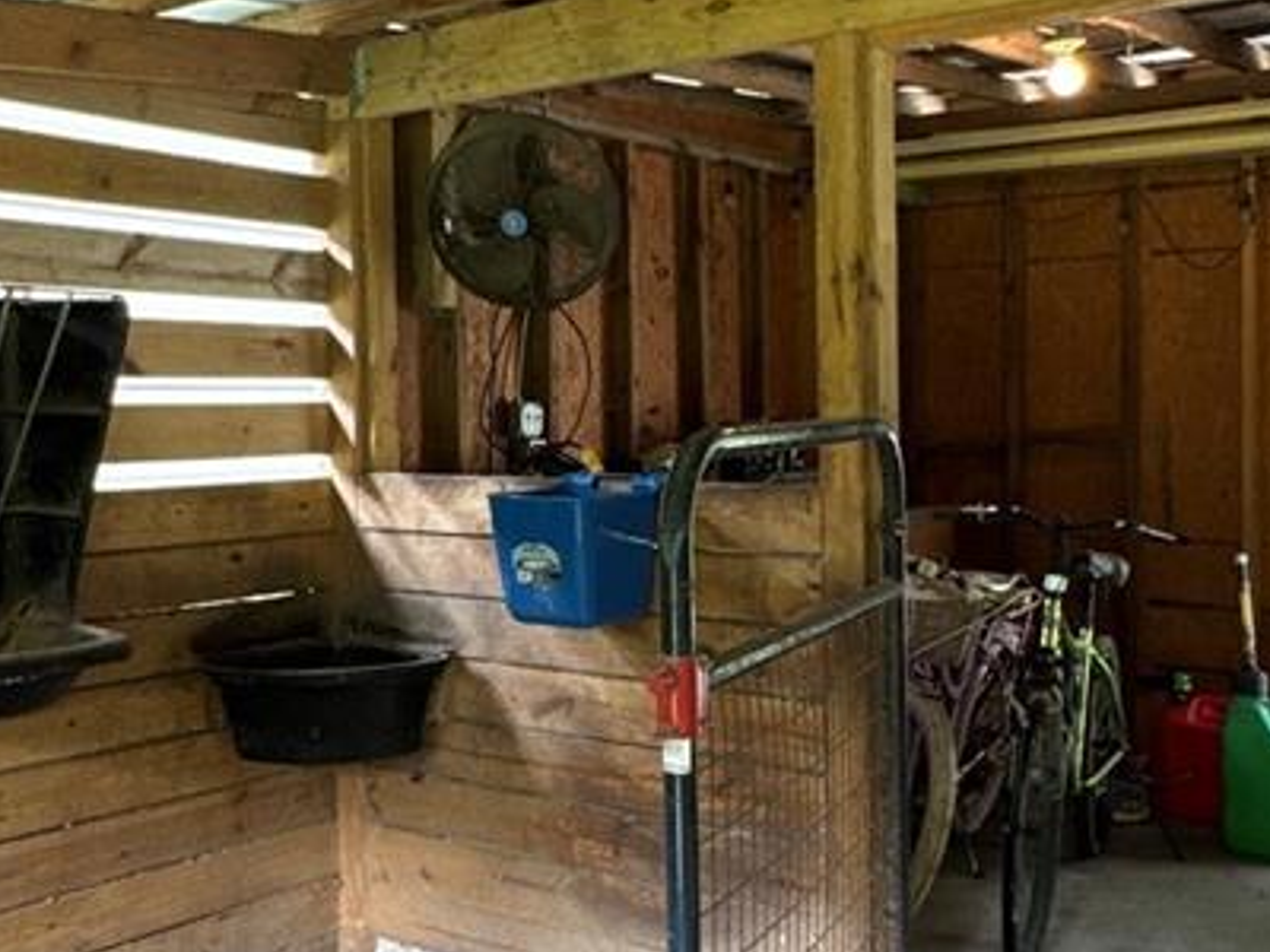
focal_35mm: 42
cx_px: 584
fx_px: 1541
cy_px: 447
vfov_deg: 34.3
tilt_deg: -1.0
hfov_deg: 44.8
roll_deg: +1.5
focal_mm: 2.22
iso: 320
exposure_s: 1/60
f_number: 2.2
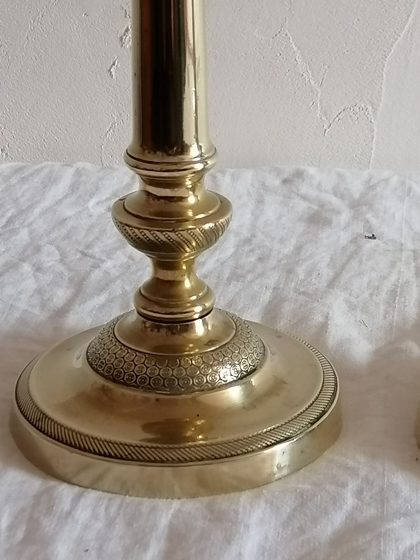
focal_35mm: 100
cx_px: 210
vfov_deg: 19.6
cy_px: 280
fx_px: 1618
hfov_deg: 14.8
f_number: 1.8
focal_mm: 5.4
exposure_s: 1/60
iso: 200
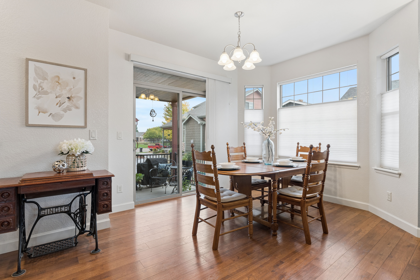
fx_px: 210
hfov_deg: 90.0
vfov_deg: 67.4
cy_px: 140
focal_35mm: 18
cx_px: 210
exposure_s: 1/15
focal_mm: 18
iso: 640
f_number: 11
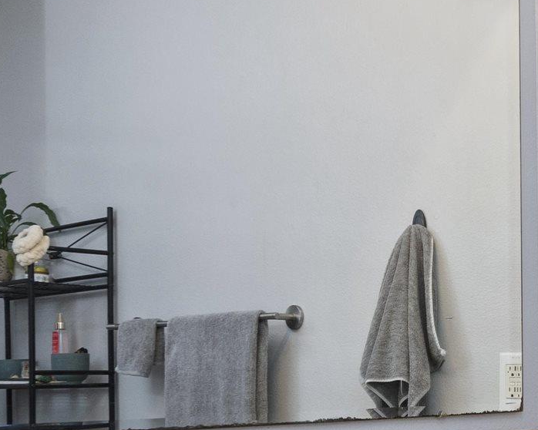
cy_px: 371
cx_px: 484
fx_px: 987
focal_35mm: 62
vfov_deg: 24.0
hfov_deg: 29.3
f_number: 6.3
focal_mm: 10
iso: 320
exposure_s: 1/60
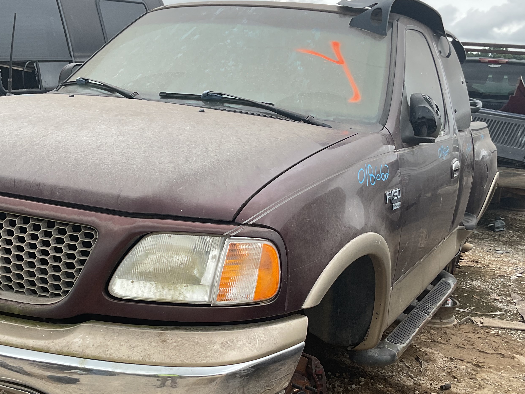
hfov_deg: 40.4
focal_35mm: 47
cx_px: 233
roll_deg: -5.5
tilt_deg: -13.5
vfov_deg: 30.7
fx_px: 713
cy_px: 247
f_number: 1.8
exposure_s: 1/514
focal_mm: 3
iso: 16
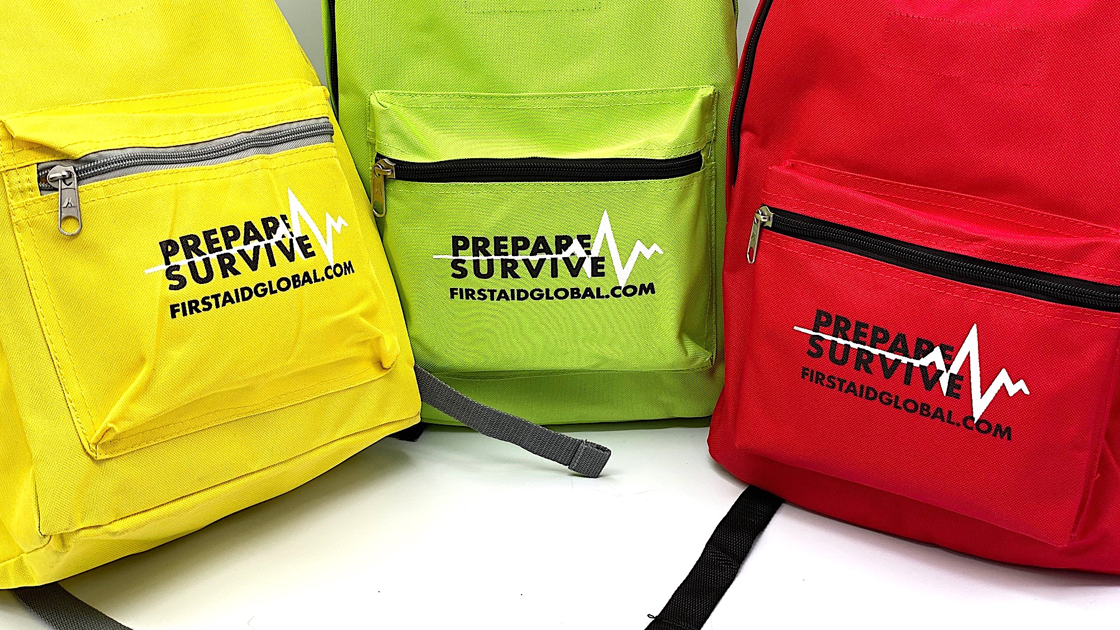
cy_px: 238
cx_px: 561
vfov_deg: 21.0
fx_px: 1693
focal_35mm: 57
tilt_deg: -24.9
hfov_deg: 36.6
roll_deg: -1.1
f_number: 2
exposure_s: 1/122
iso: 20
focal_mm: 6
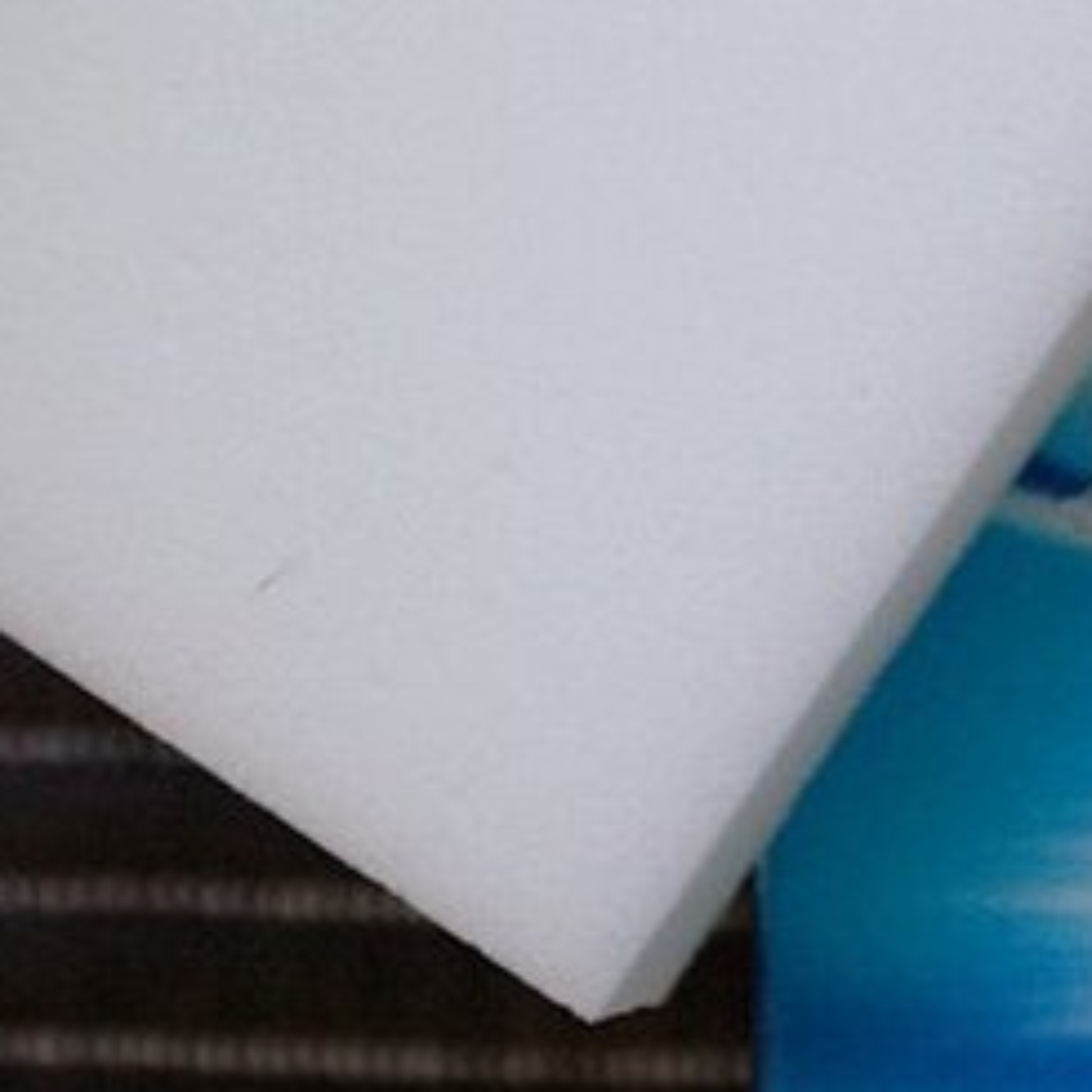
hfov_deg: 4.5
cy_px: 290
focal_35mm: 389
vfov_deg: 4.5
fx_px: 13884
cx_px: 1538
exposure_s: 1/80
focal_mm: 78
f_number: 4.5
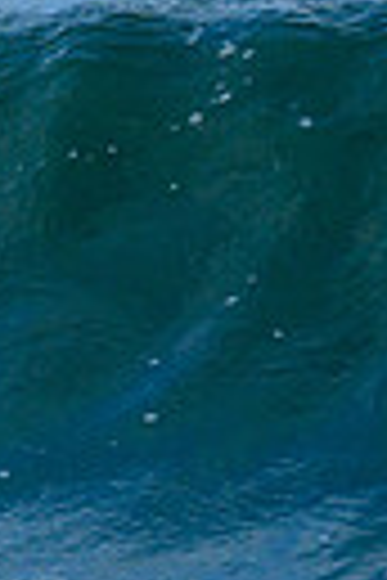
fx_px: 79651
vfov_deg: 0.4
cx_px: -648
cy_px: 126
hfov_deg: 0.3
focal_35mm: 4940
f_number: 6.3
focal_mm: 800
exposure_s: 1/2000
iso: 400
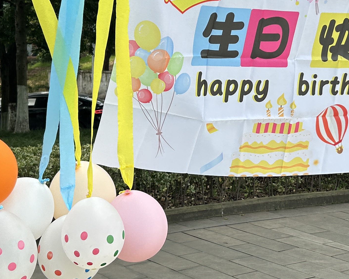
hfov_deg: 26.3
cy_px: 82
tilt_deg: -2.2
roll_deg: +0.8
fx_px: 744
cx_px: 222
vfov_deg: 21.1
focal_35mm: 72
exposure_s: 1/1159
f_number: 1.5
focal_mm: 5.7
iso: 50
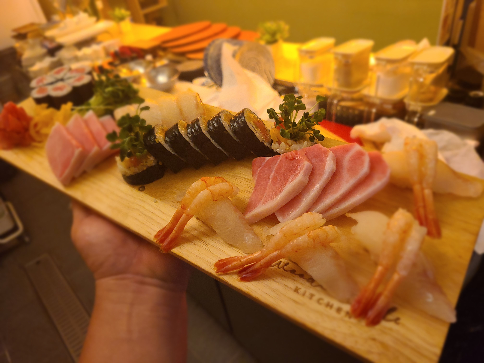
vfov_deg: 53.1
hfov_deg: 67.3
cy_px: 182
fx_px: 364
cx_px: 242
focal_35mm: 26
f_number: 1.8
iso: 320
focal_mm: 5.4
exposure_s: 1/30
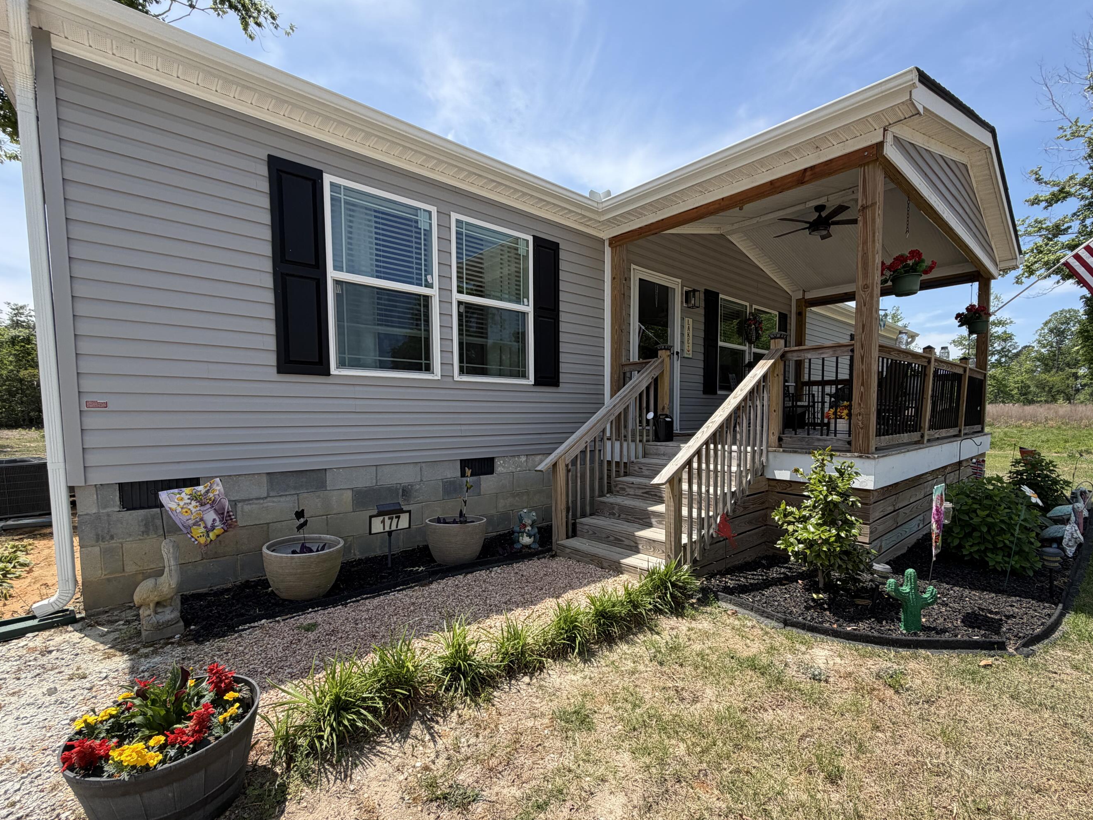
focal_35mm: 16
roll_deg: +0.4
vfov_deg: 77.9
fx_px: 505
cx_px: 590
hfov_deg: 94.3
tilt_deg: -4.4
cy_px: 447
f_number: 2.2
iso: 32
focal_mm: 2.22
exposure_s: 1/770
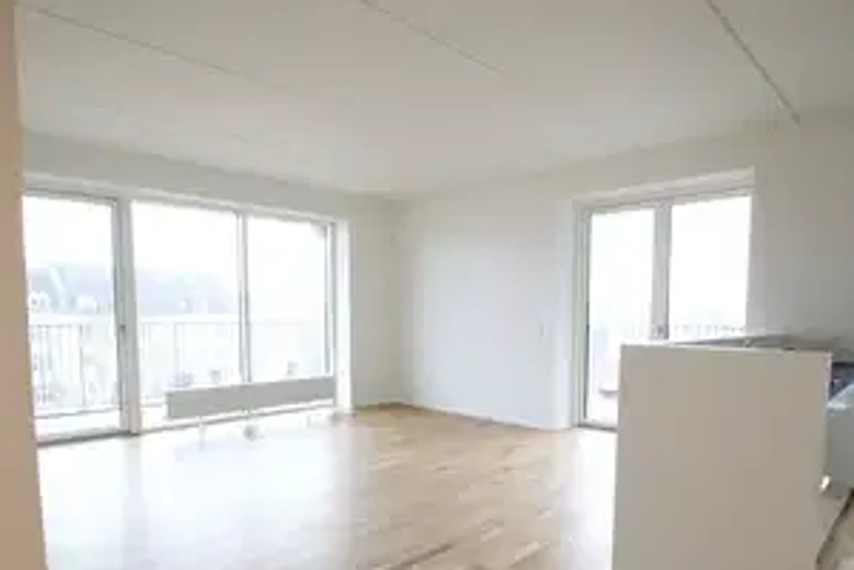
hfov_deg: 81.1
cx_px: 453
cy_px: 359
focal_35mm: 21
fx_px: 498
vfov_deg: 58.7
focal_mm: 10
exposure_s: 1/60
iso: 800
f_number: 8
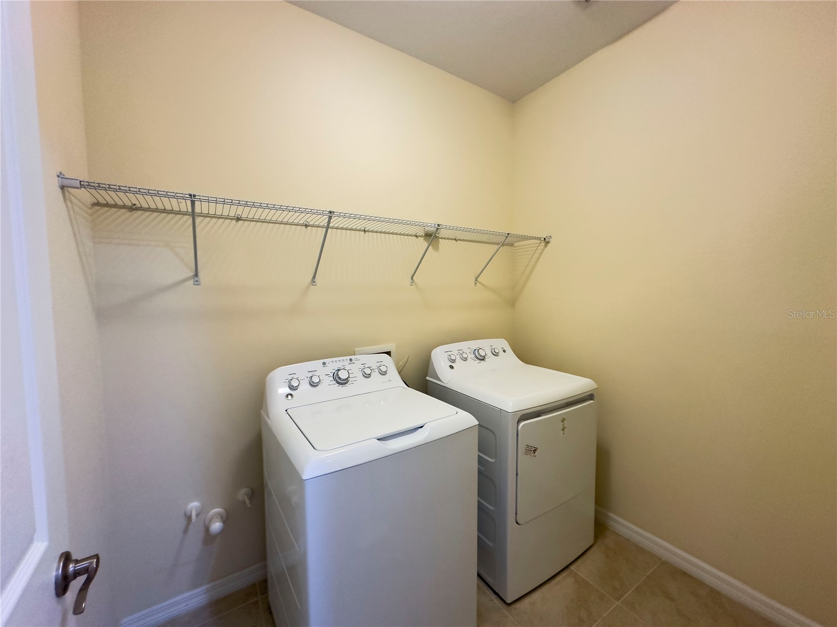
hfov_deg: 102.1
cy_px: 314
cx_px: 418
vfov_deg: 85.7
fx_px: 339
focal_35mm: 14
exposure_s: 1/60
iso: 400
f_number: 2.2
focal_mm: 2.22
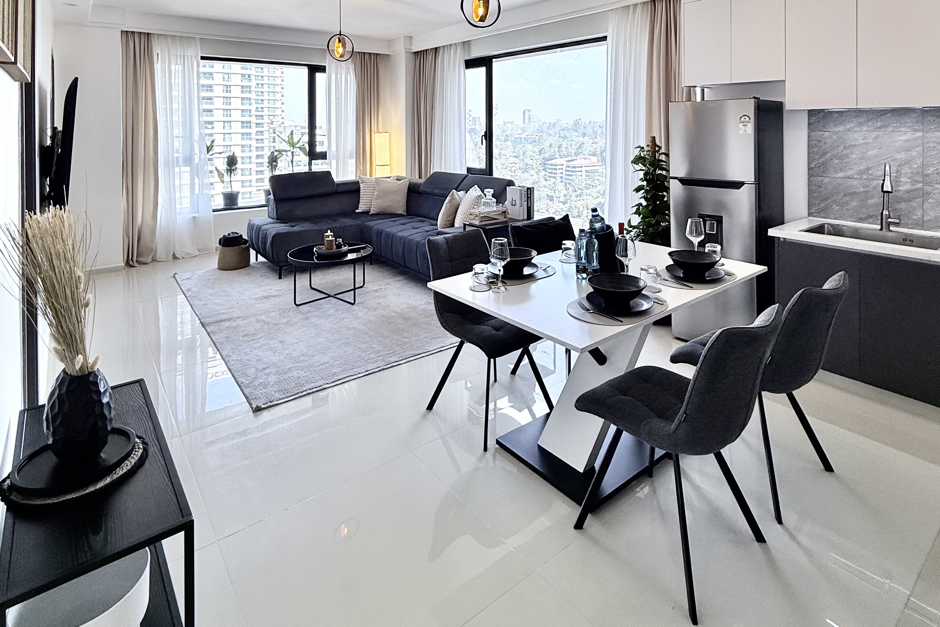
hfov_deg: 84.0
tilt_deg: +0.3
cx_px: 479
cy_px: 132
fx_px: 522
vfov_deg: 57.6
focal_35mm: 20
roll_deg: +0.2
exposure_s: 1/100
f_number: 2.2
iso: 64
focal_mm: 2.22
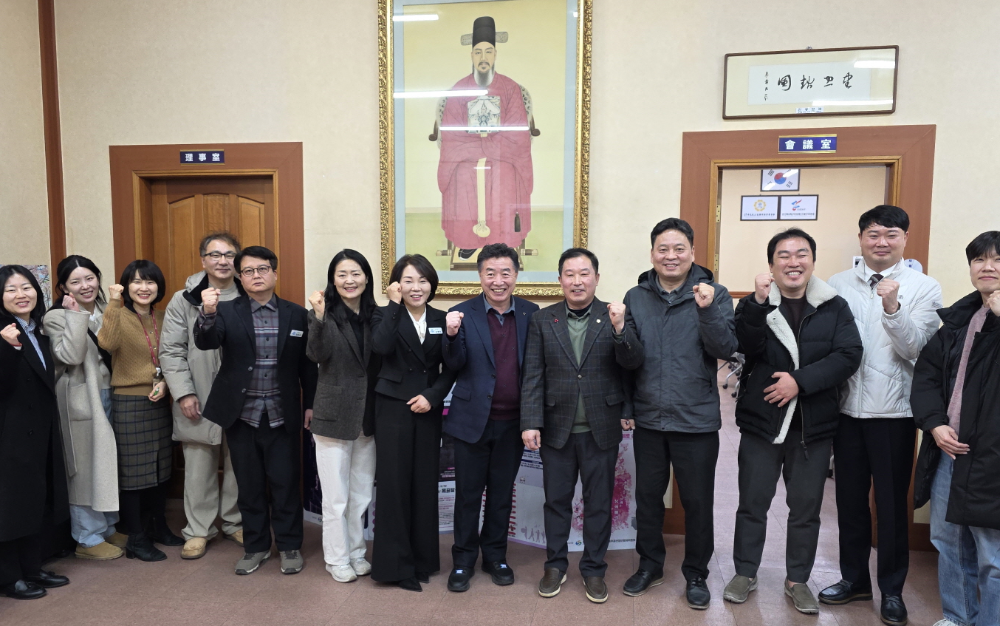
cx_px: 499
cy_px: 340
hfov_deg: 68.4
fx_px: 736
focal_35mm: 27
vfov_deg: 46.0
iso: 200
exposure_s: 1/120
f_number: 1.7
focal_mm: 6.3
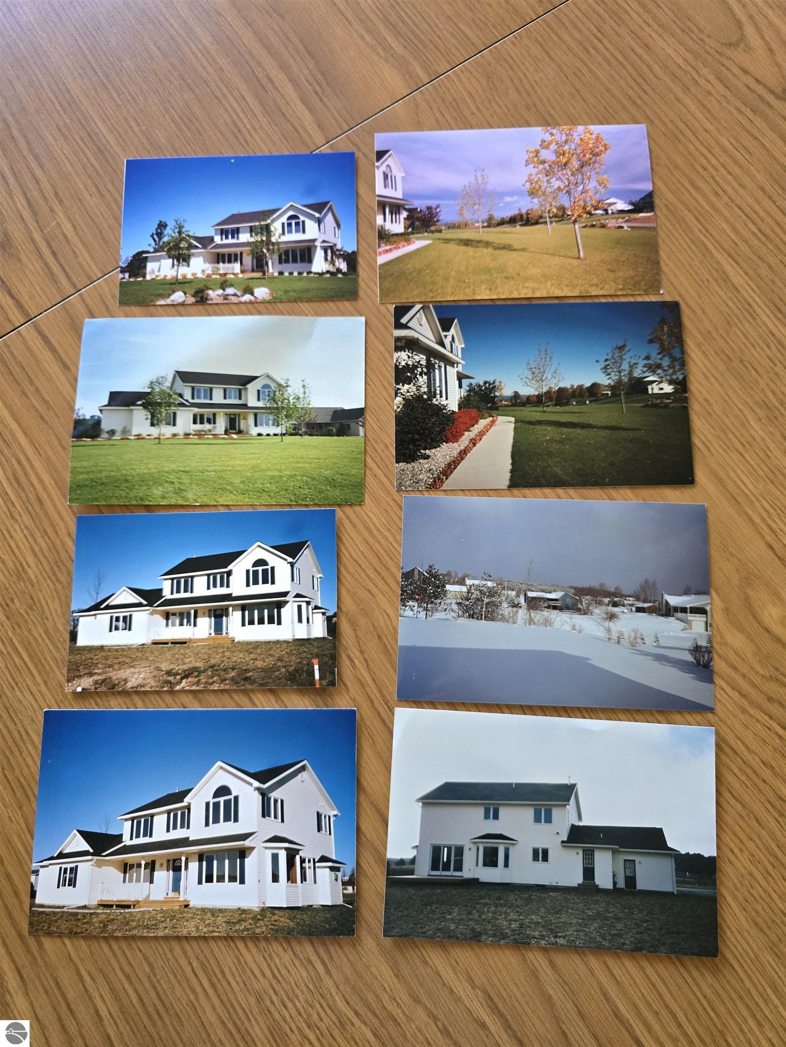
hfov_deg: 58.9
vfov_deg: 73.9
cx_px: 393
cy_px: 524
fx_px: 696
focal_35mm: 23
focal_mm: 6.3
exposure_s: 1/120
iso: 500
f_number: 1.7
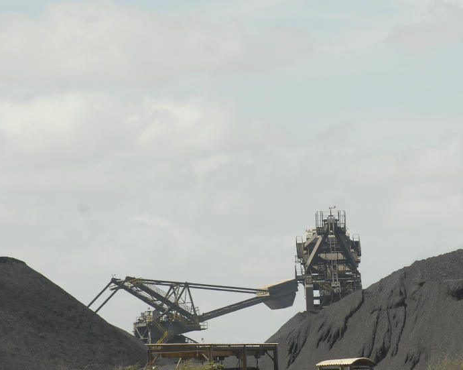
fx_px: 5492
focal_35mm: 401
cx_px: 305
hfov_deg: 4.8
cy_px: 209
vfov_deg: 3.9
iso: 100
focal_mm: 200
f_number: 8
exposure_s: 1/250
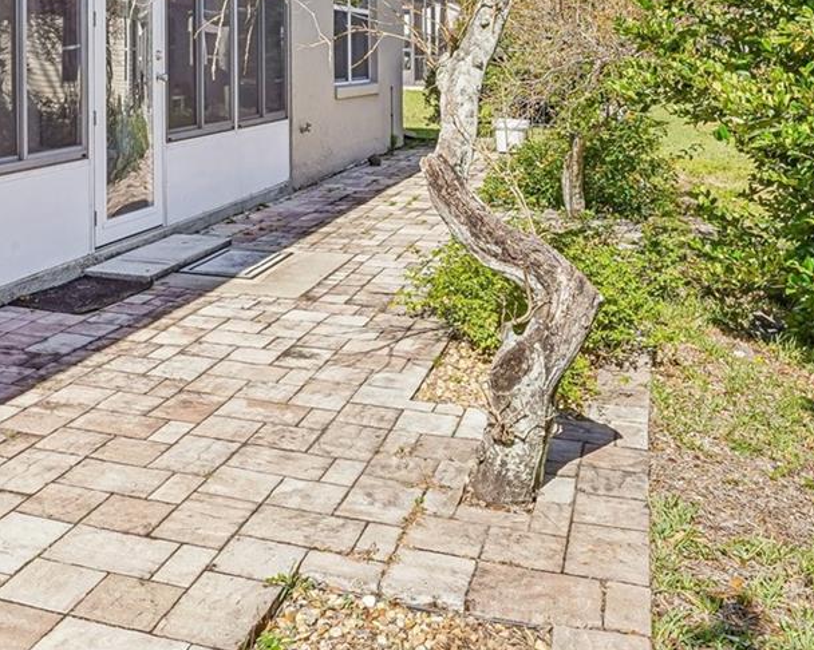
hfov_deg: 43.1
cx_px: 256
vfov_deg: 33.7
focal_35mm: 42
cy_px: 59
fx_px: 1012
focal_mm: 17
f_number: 20
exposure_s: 1/25
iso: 100
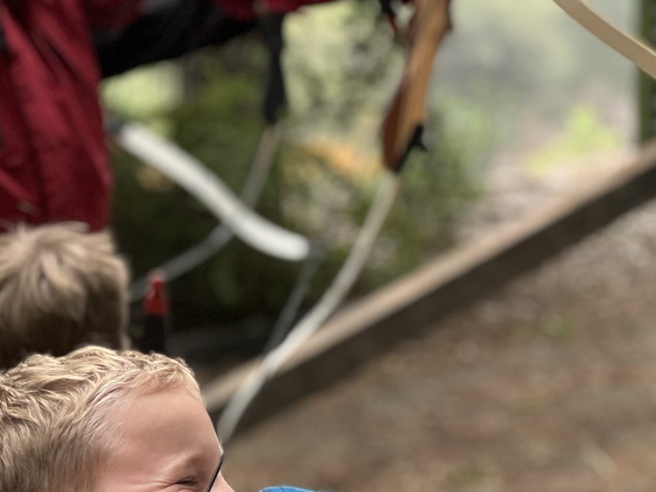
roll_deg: +0.3
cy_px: 593
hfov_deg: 10.6
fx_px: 3525
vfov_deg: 7.9
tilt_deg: -13.0
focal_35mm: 186
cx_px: 361
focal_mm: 9
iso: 100
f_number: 2.8
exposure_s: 1/121
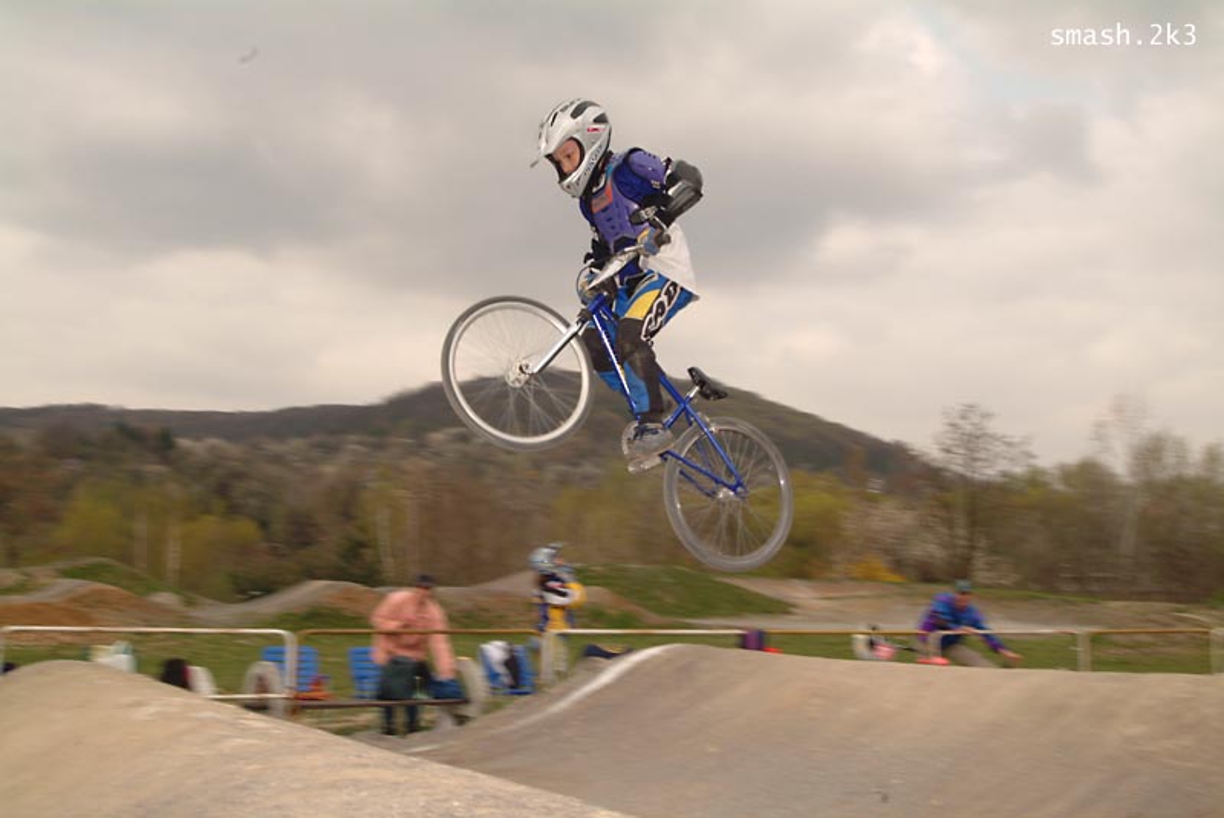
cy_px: 409
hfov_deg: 47.9
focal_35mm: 40
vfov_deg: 33.1
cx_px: 612
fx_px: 1378
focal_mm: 27
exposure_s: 1/125
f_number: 8
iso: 100
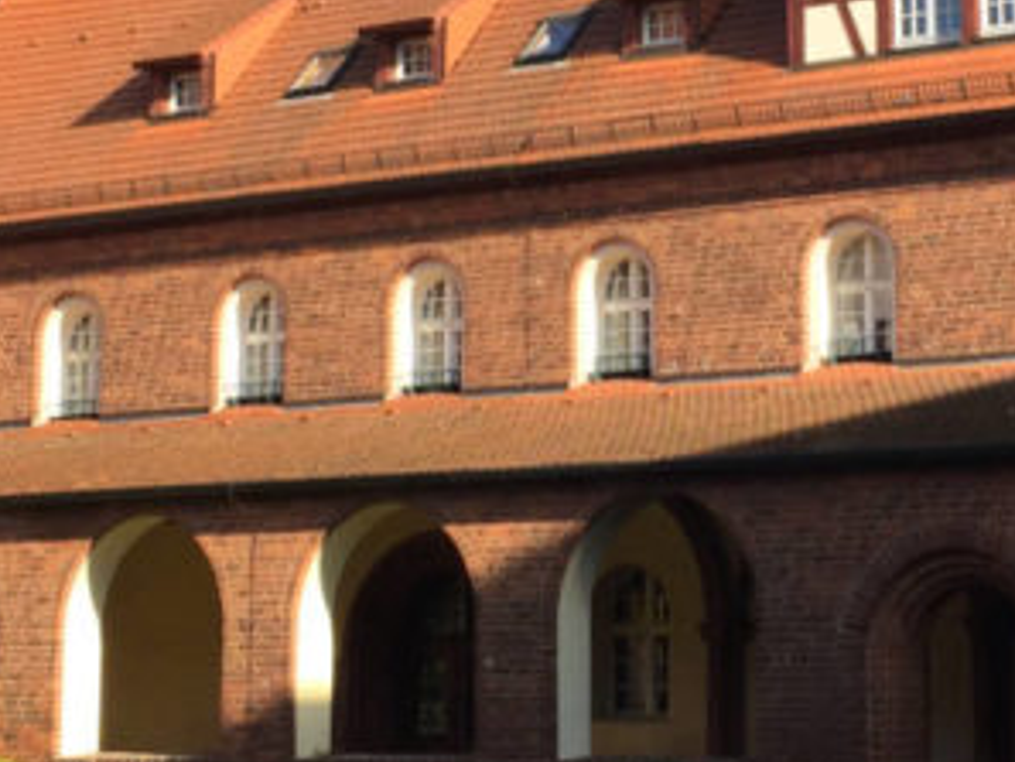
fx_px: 2933
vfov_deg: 14.7
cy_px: 99
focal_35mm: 100
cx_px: 783
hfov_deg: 19.5
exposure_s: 1/942
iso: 32
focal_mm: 4.2
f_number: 2.2
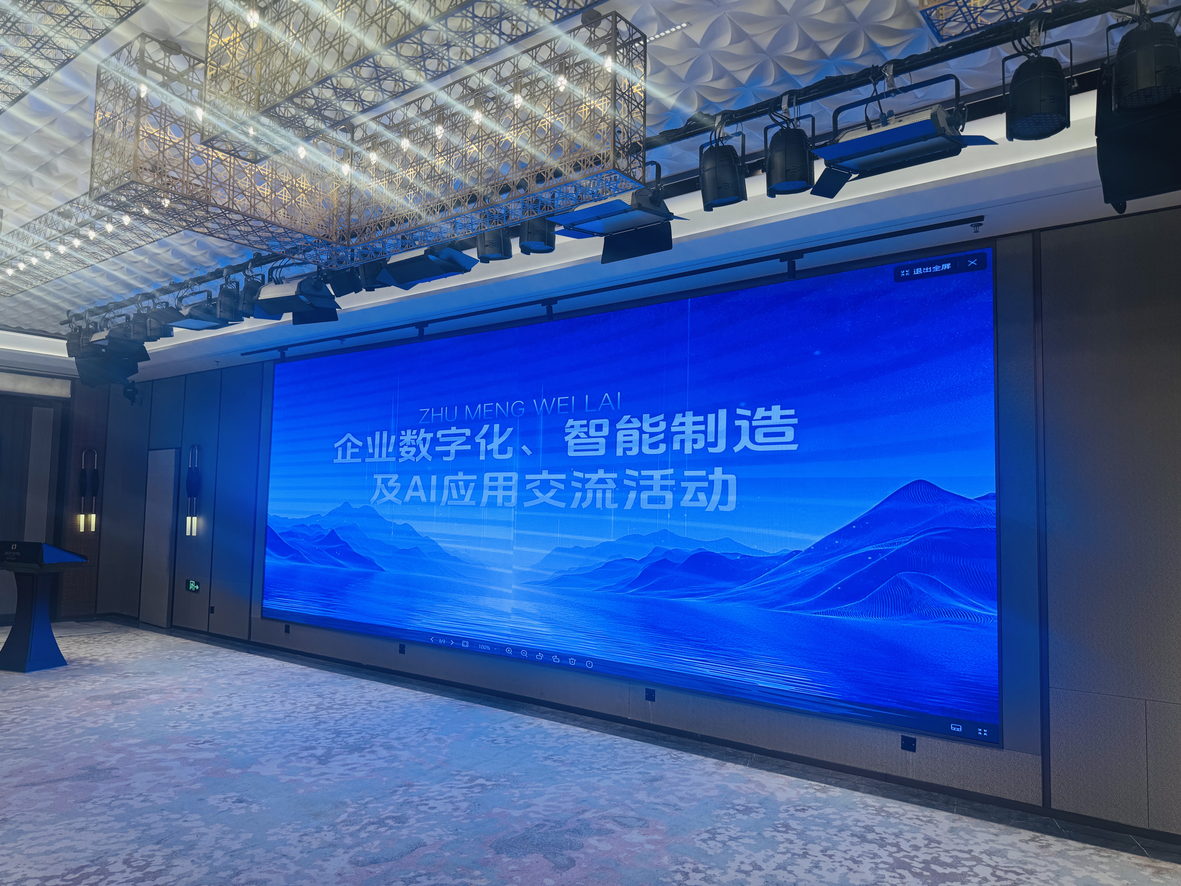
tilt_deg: +3.5
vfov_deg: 56.8
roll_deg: -1.0
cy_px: 443
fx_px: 819
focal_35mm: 24
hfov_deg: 71.6
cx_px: 590
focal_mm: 6.76
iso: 64
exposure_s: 1/230
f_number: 1.78
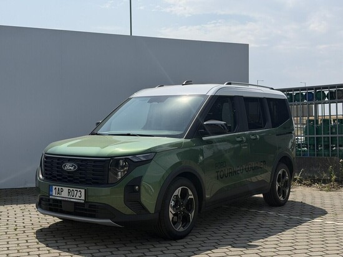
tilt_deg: -0.2
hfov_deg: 39.6
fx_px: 476
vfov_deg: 30.3
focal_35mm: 48
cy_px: 128
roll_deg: +1.0
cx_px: 172
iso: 64
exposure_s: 1/7874
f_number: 1.78
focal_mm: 6.76
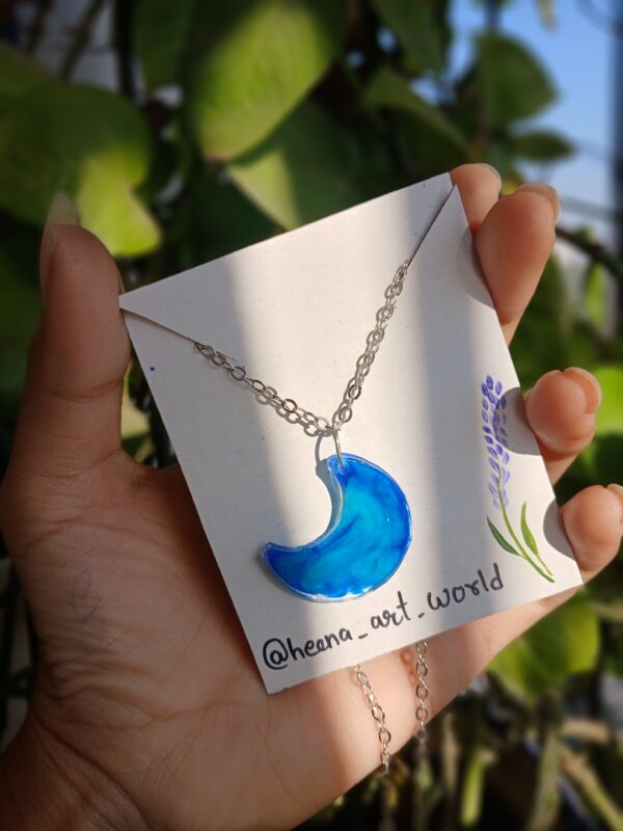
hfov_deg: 53.1
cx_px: 312
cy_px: 416
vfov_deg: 67.3
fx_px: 624
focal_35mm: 26
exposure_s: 1/431
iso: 20
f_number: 1.8
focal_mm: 3.98
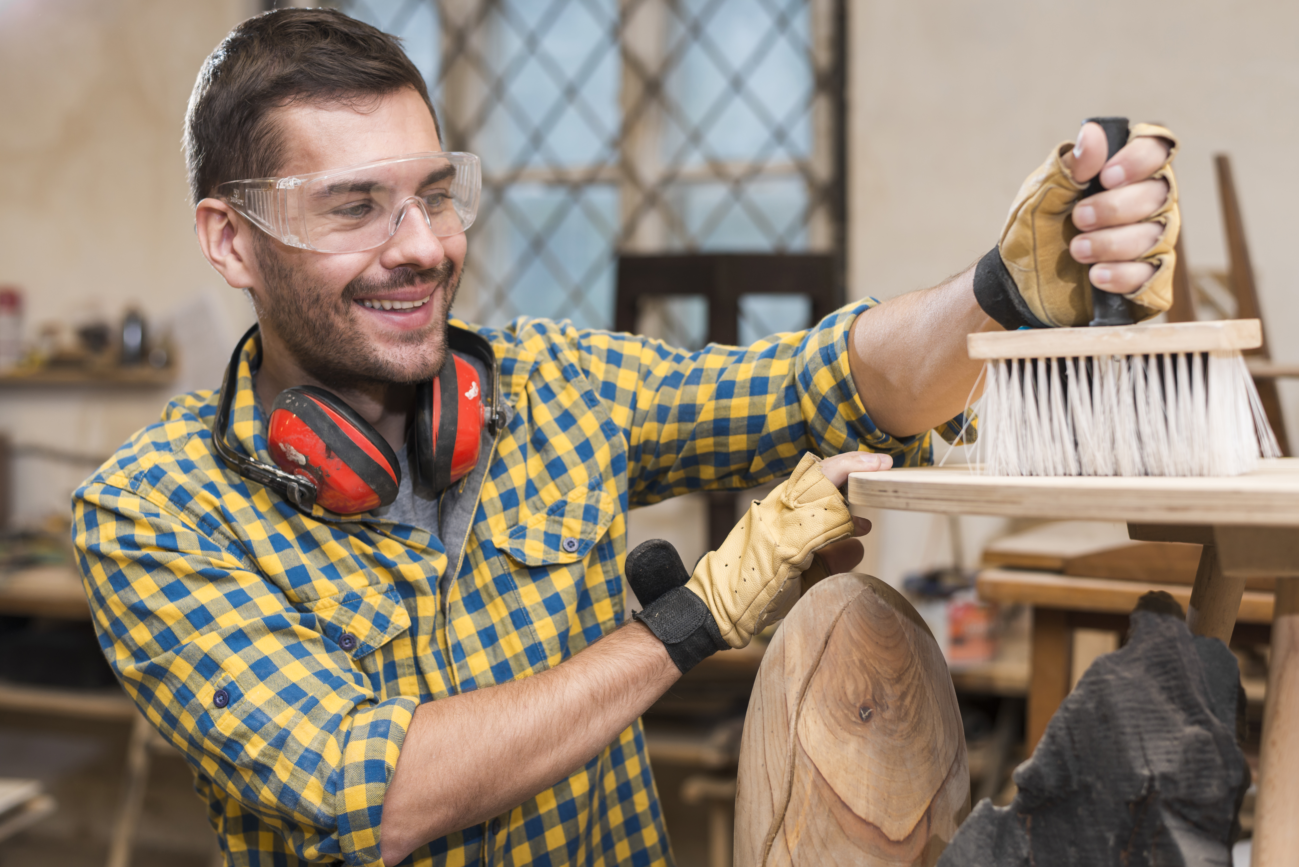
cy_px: 434
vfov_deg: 27.0
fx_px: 1805
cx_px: 650
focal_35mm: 50
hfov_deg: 39.6
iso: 320
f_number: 3.2
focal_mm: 50
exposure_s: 1/160
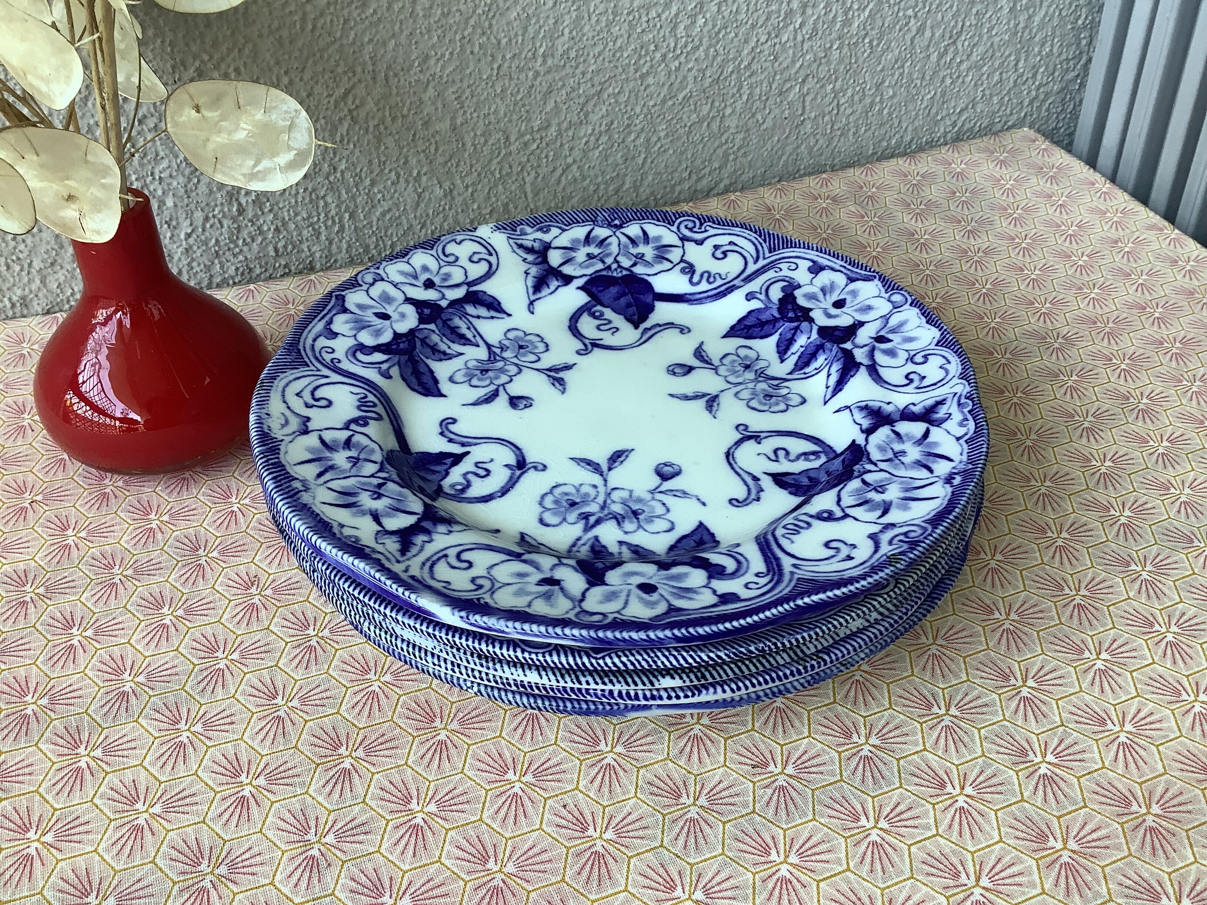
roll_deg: +2.0
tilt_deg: -35.2
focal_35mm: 31
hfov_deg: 58.4
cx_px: 604
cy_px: 452
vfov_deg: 45.4
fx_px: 1081
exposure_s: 1/60
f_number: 2.4
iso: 50
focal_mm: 3.3
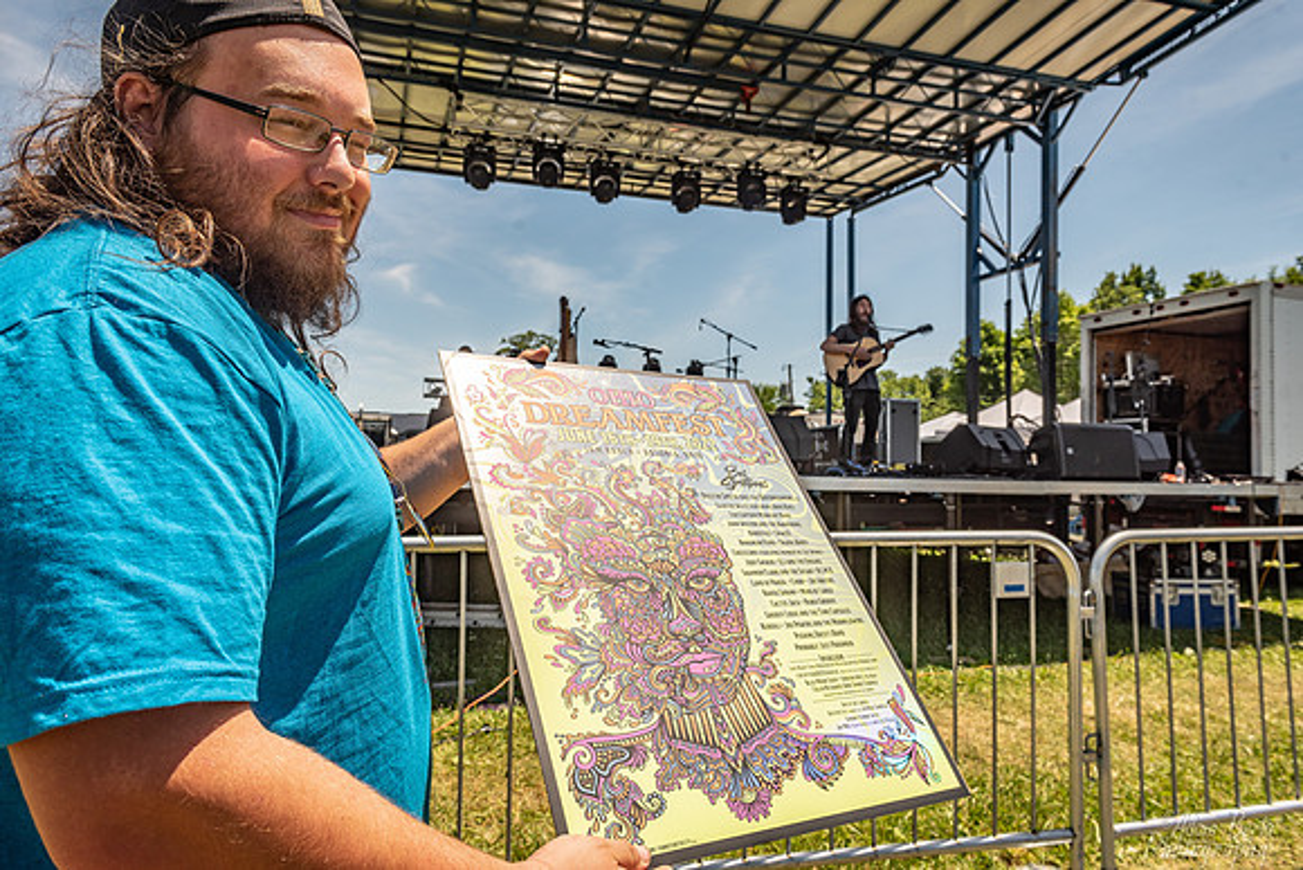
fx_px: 869
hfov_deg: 73.7
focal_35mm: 24
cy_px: 435
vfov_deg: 53.2
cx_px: 652
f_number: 9
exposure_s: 1/400
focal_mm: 24
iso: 100
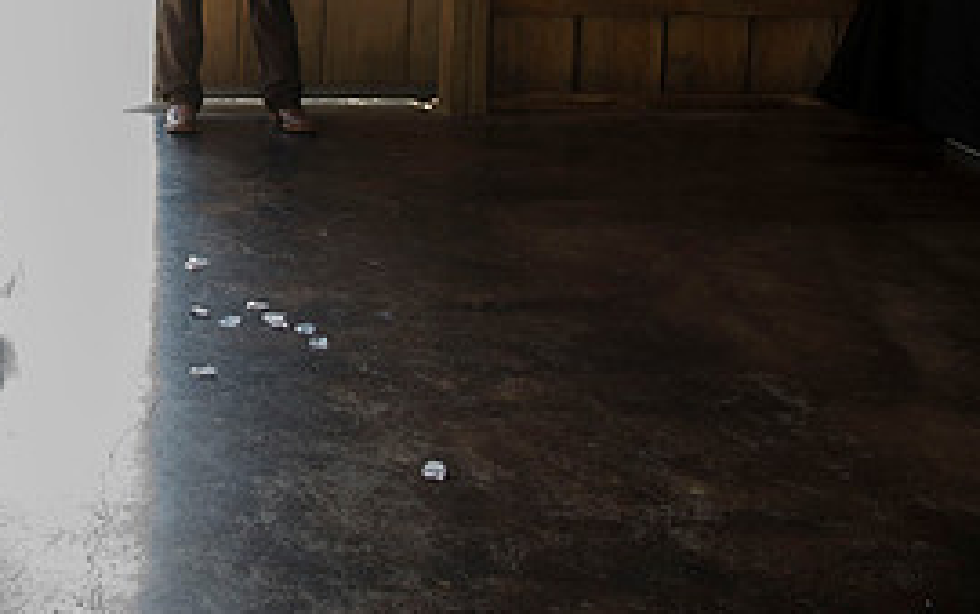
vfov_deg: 18.0
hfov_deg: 27.9
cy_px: -62
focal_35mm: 70
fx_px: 1870
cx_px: 44
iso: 1600
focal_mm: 32
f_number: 4.5
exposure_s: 1/250
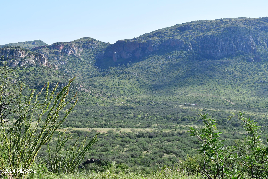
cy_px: 90
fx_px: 610
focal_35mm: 82
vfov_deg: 16.7
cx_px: 134
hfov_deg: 24.8
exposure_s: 1/800
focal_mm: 55
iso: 800
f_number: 13
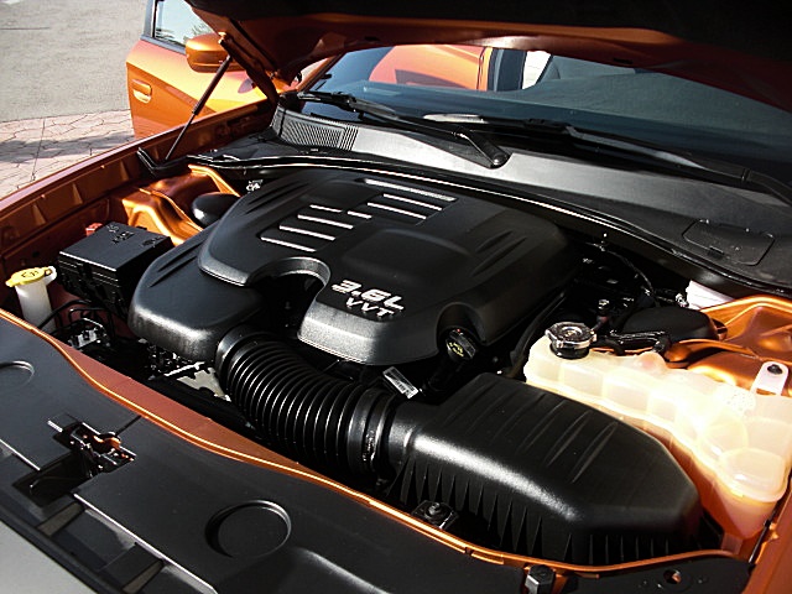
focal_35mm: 36
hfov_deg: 51.4
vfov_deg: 39.7
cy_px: 297
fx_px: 824
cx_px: 396
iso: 50
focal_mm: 6.3
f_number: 2.8
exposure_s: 1/400
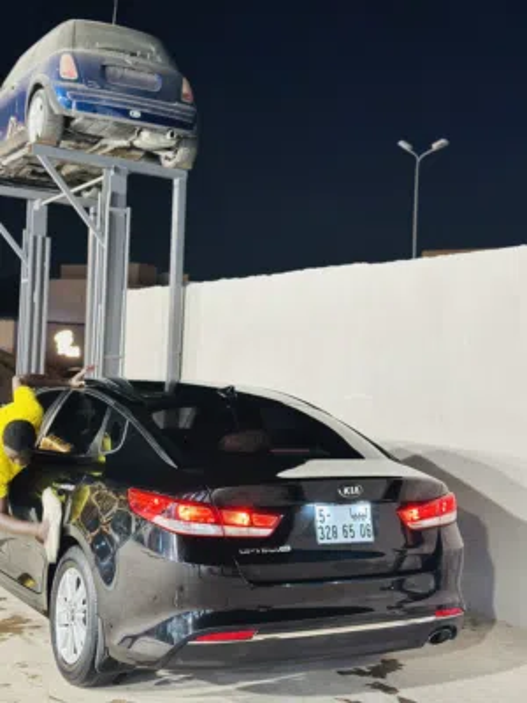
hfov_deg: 30.3
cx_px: 264
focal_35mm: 48
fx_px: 974
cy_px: 352
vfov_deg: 39.7
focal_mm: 6.86
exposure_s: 1/33
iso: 320
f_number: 1.78
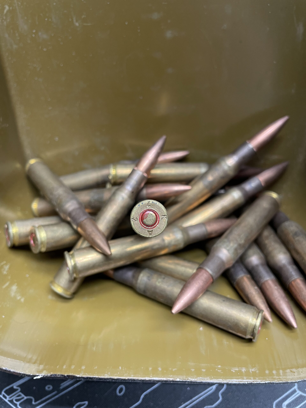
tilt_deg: -55.9
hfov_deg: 53.1
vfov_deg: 67.3
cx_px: 153
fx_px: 306
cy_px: 204
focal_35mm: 26
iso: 100
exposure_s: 1/60
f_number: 1.6
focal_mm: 4.2
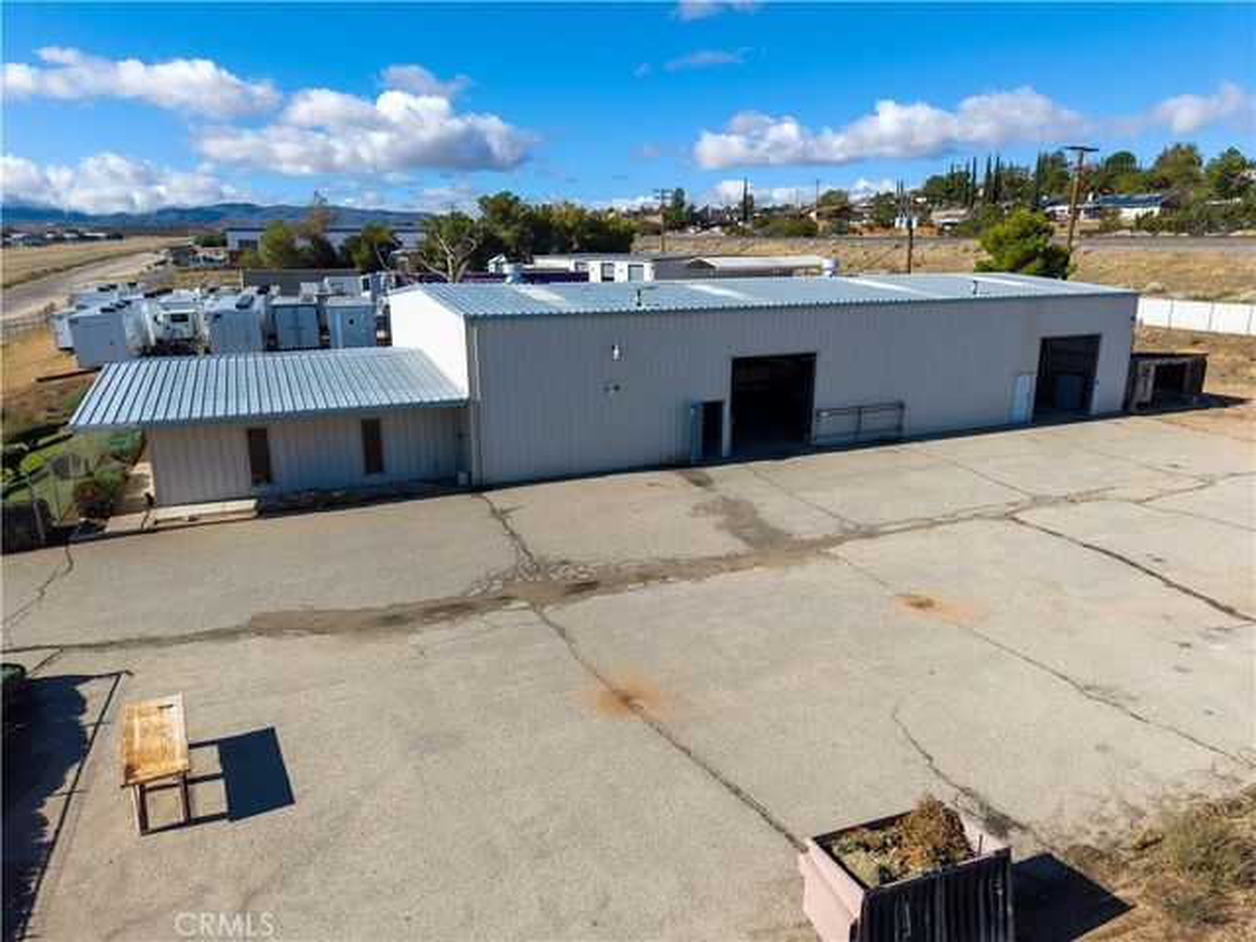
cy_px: 471
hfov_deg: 71.6
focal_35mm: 24
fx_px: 871
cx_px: 628
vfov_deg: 56.8
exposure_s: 1/5000
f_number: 1.8
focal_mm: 8.67
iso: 120
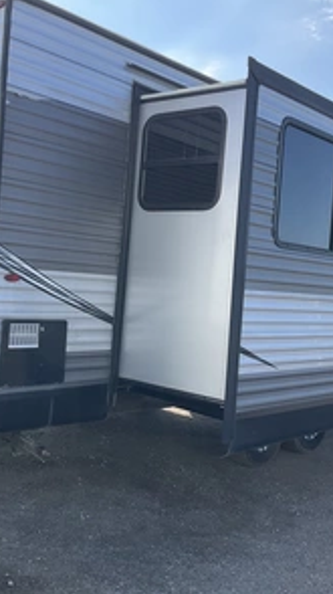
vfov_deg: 47.4
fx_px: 676
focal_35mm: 43
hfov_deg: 27.6
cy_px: 295
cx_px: 147
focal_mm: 3
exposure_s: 1/657
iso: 25
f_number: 1.8
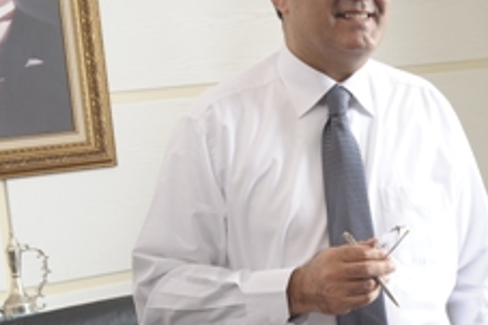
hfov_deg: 24.4
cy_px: 161
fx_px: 1124
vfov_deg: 16.4
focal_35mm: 83
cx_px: 320
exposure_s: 1/60
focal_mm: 42
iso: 320
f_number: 11
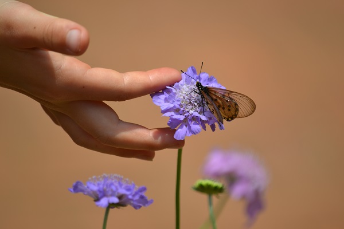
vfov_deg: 3.1
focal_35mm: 450
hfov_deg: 4.6
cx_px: 172
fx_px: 4300
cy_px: 114
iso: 140
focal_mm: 300
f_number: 5.6
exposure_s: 1/500
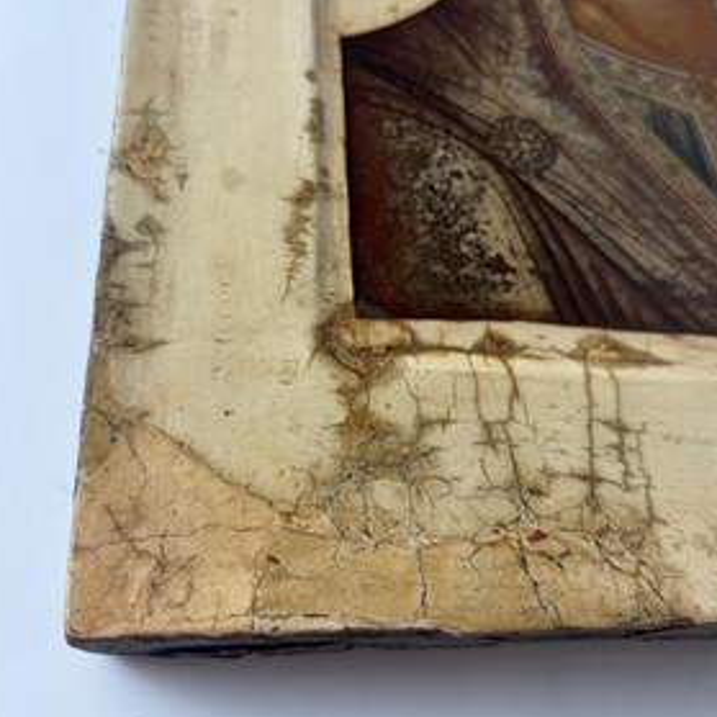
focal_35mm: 33
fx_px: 773
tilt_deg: -59.6
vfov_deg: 49.7
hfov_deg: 49.7
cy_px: 342
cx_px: 370
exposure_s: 1/100
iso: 50
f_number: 1.6
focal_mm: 5.96
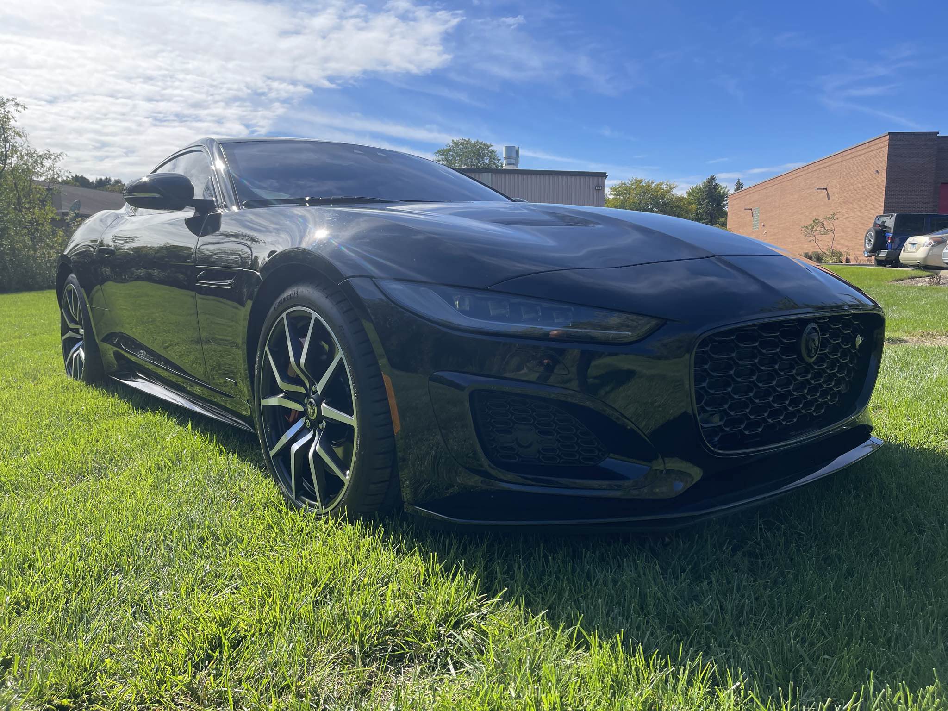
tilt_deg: -8.1
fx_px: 685
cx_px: 474
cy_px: 356
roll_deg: +0.4
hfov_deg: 69.4
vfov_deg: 54.9
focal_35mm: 25
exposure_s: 1/2545
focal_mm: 5.1
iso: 32
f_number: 1.6
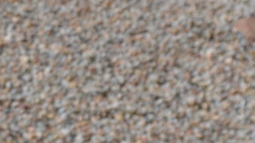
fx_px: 1265
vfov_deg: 6.3
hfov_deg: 11.0
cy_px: -166
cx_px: -150
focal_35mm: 187
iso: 100
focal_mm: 18
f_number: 9
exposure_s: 1/320
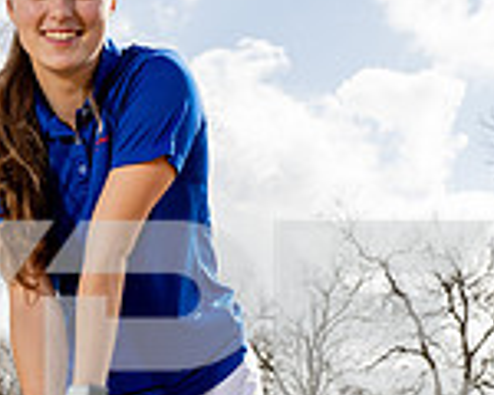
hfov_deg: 18.0
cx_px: 13
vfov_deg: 14.0
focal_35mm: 104
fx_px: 1521
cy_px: 556
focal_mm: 37
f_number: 8
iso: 100
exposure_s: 1/250
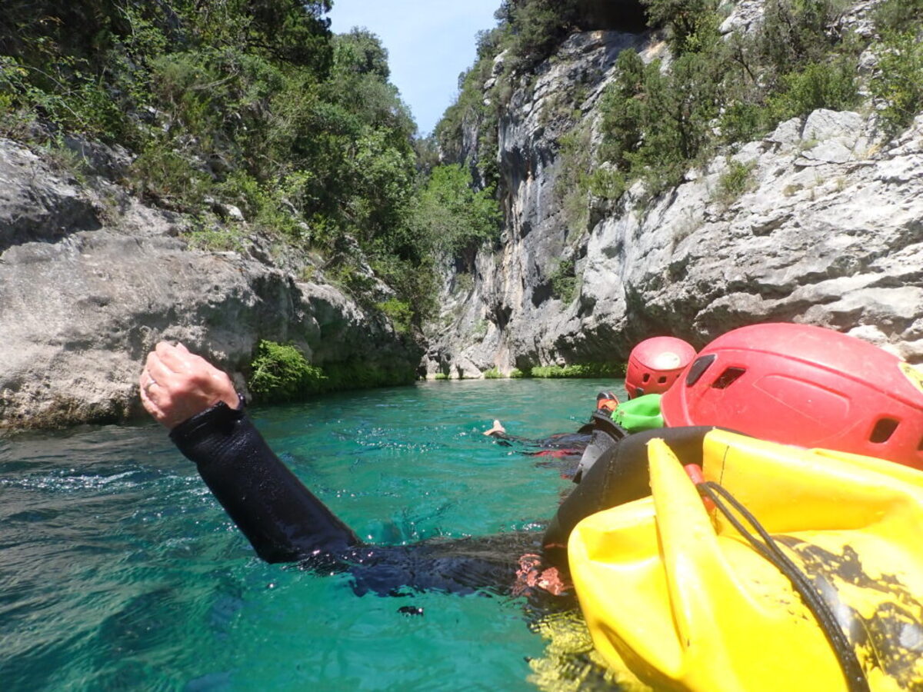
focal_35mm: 25
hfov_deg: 69.4
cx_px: 462
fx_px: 667
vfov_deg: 54.9
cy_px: 346
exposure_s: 1/1600
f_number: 2.8
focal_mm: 4.5
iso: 200
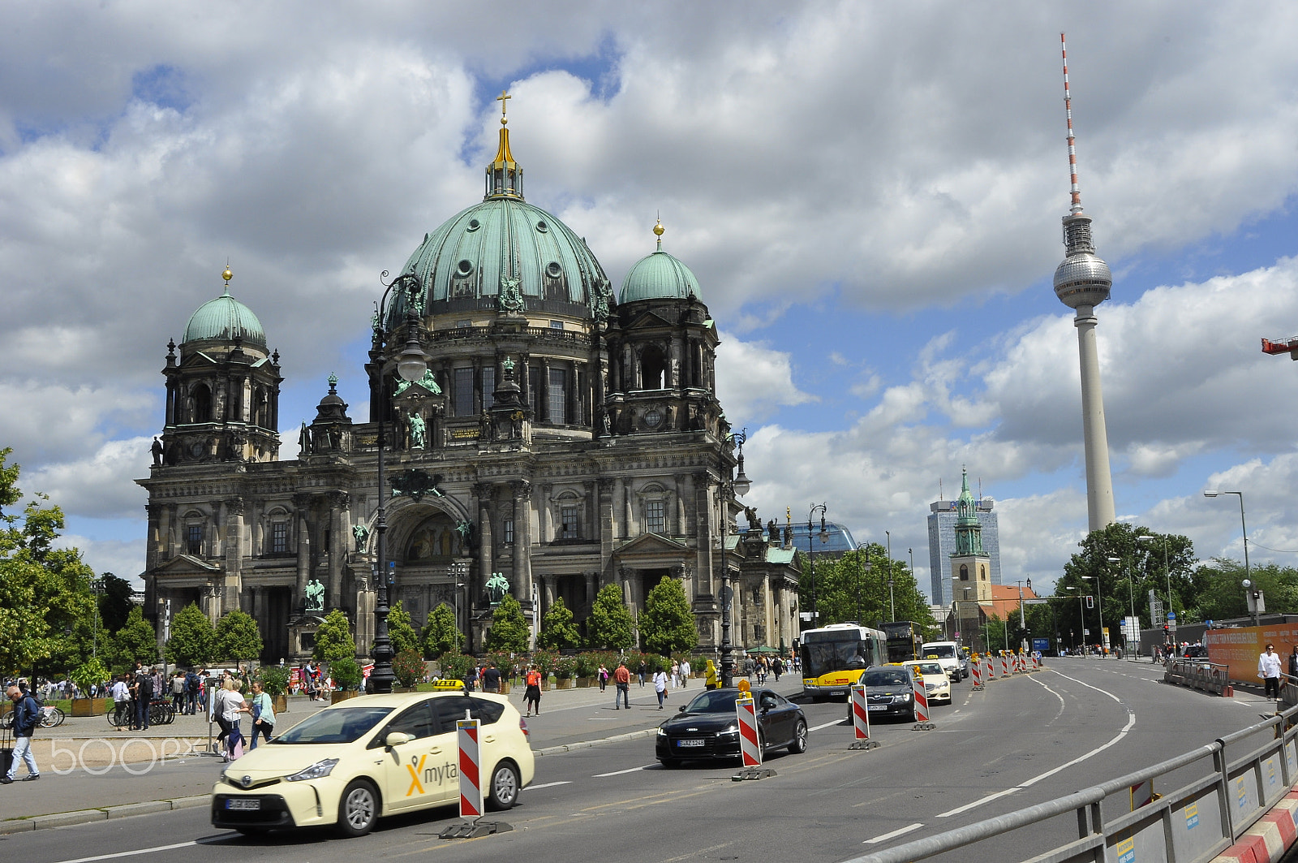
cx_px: 649
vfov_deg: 36.8
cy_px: 432
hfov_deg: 53.2
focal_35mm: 36
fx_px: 1297
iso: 320
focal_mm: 24
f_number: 22
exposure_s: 1/125
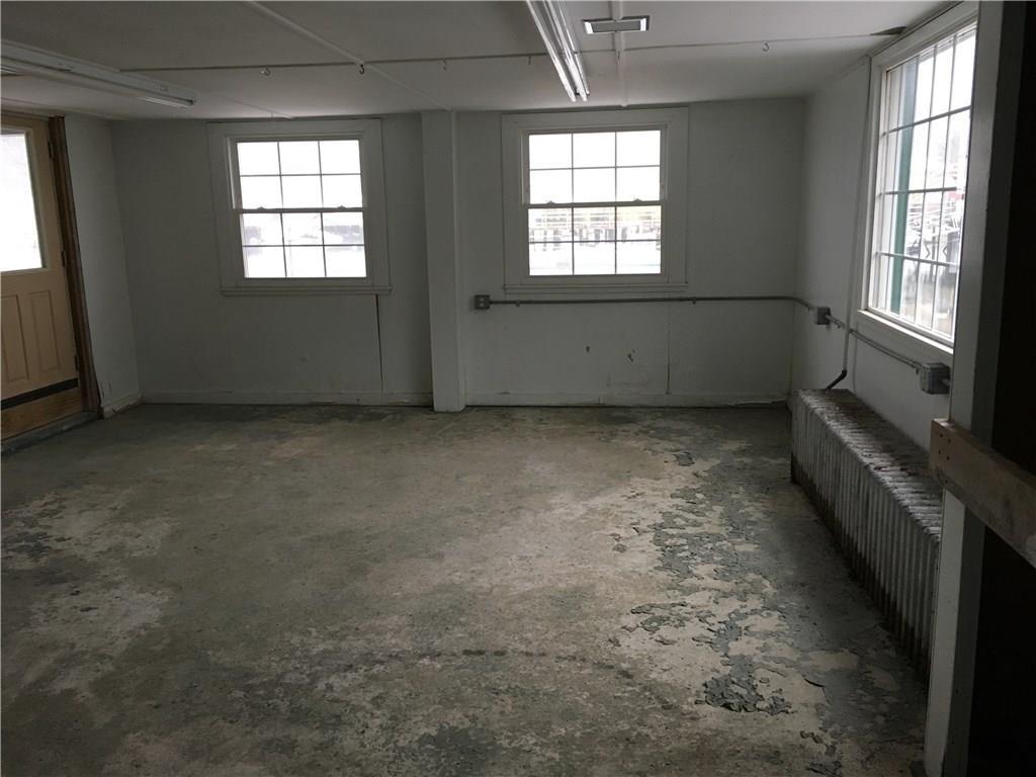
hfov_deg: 61.7
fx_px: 868
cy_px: 388
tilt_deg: -8.0
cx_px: 518
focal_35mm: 29
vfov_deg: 48.2
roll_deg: +0.2
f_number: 2.2
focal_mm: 4.15
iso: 125
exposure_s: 1/30
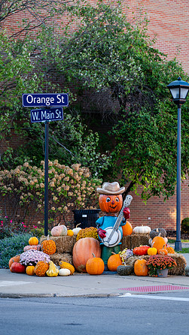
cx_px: 107
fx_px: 1318
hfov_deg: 8.2
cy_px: 168
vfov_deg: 14.5
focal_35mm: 148
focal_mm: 140
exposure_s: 1/250
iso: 500
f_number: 4
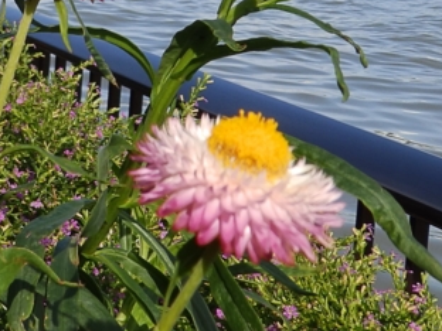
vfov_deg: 17.4
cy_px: -30
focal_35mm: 82
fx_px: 1047
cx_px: -45
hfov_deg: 22.5
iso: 80
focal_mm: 5.7
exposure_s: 1/400
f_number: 4.5
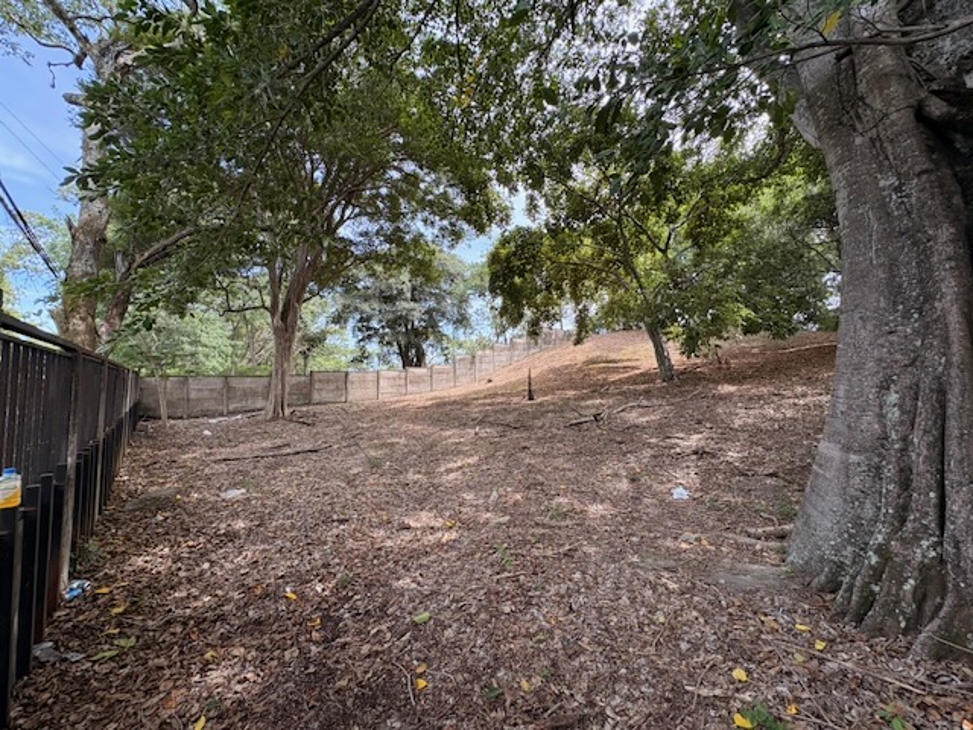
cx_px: 486
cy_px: 365
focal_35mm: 14
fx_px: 394
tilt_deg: +2.3
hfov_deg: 102.1
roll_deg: +0.4
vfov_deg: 85.7
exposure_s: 1/303
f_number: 2.2
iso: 64
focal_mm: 2.22
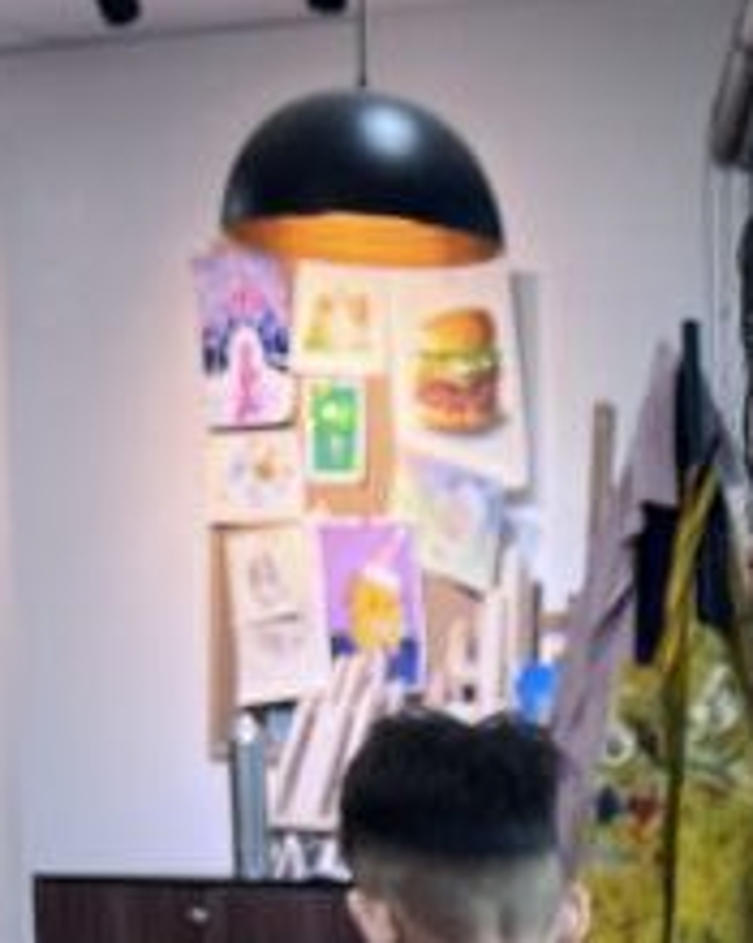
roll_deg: -1.8
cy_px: 1447
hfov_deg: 12.6
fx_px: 3234
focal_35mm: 116
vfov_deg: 15.2
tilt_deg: -9.5
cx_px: 1119
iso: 50
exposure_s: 1/100
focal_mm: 5.7
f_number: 1.5
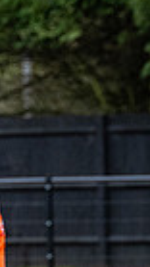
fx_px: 5079
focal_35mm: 717
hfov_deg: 1.7
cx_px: -353
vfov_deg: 3.0
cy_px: 260
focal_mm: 105
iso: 800
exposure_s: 1/1250
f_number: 4
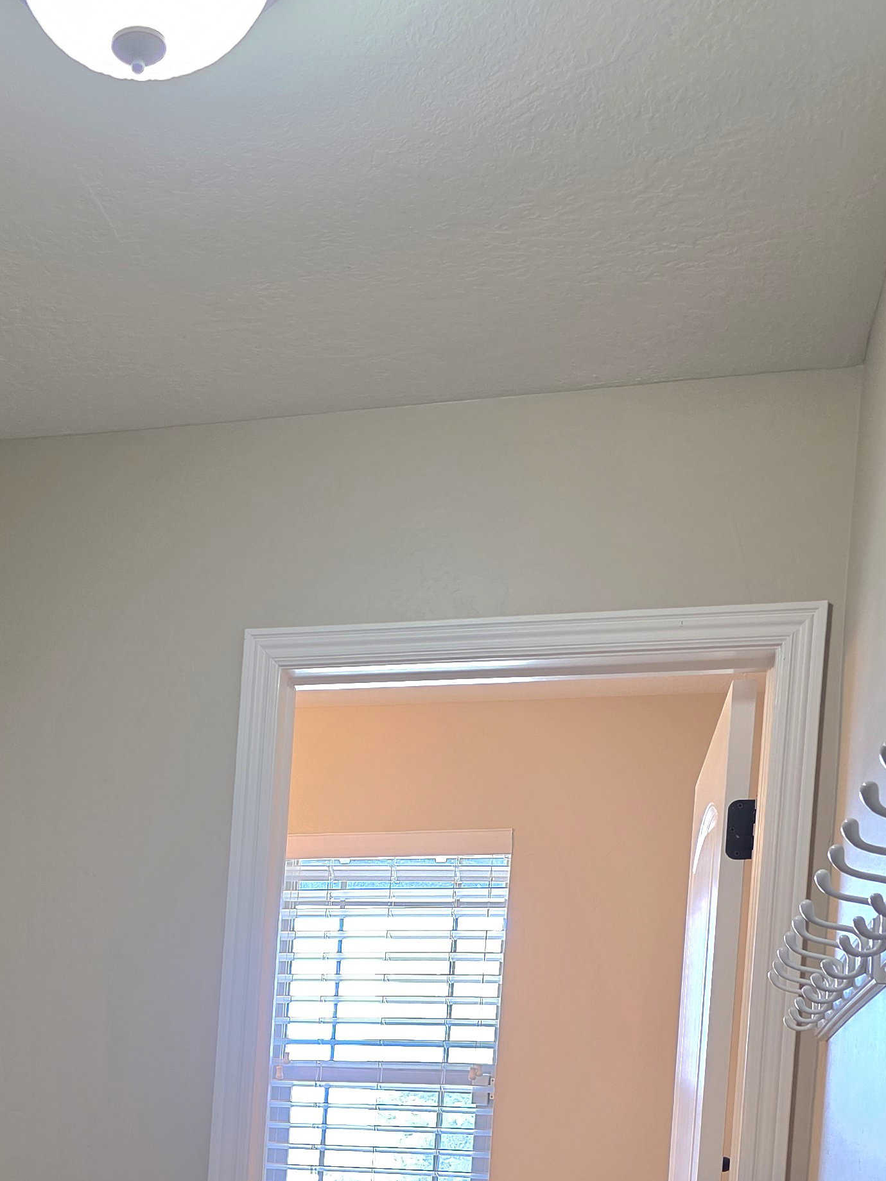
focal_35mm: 50
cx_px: 90
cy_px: 1195
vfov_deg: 34.5
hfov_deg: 28.0
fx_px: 1706
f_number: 1.7
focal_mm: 6.3
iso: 400
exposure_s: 1/120
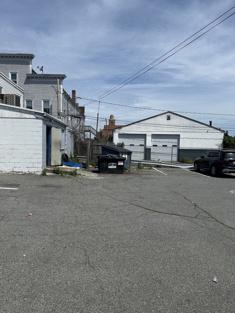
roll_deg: -3.1
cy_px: 156
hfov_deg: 56.8
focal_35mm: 24
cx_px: 118
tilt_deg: -3.4
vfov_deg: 71.6
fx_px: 217
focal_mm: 6.86
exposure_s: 1/8929
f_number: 1.78
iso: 80
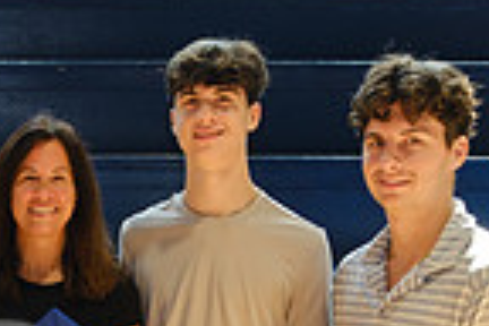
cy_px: 477
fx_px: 1317
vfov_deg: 13.4
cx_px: -48
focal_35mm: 97
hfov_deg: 20.1
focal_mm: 16
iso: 800
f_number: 4
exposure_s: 1/125
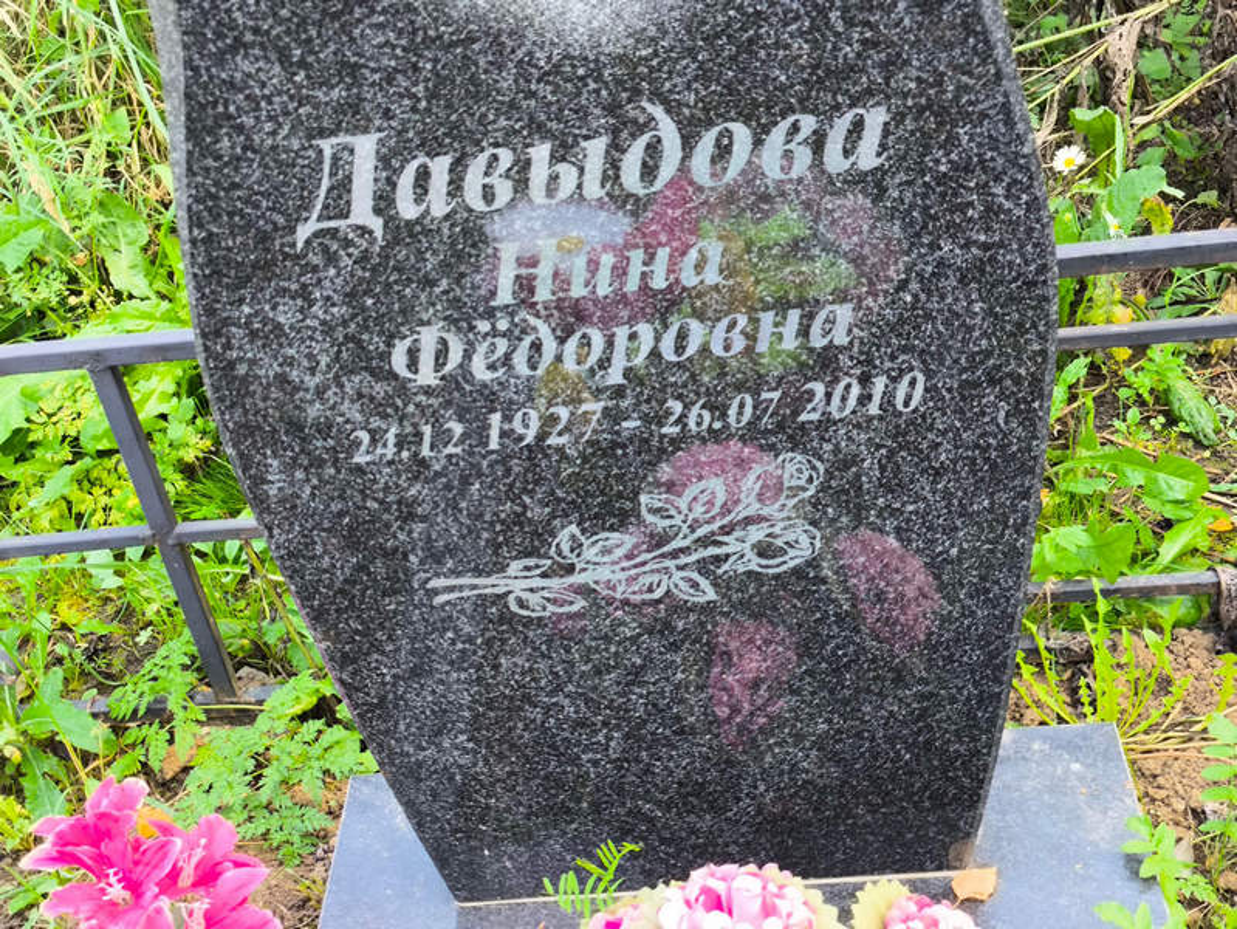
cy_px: 464
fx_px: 1788
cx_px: 618
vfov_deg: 29.1
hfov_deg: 38.2
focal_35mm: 50
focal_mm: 4.71
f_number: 1.7
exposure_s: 1/100
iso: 100
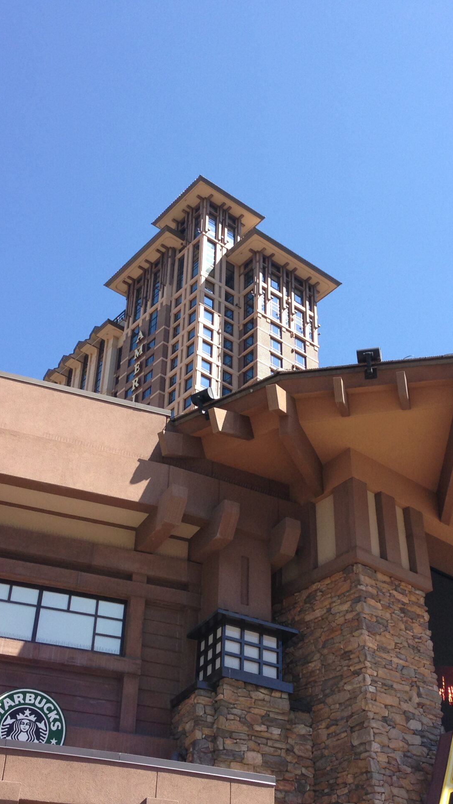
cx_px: 247
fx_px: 1025
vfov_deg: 42.9
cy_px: 402
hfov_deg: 24.9
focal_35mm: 48
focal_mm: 4.13
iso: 50
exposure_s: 1/577
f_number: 2.4
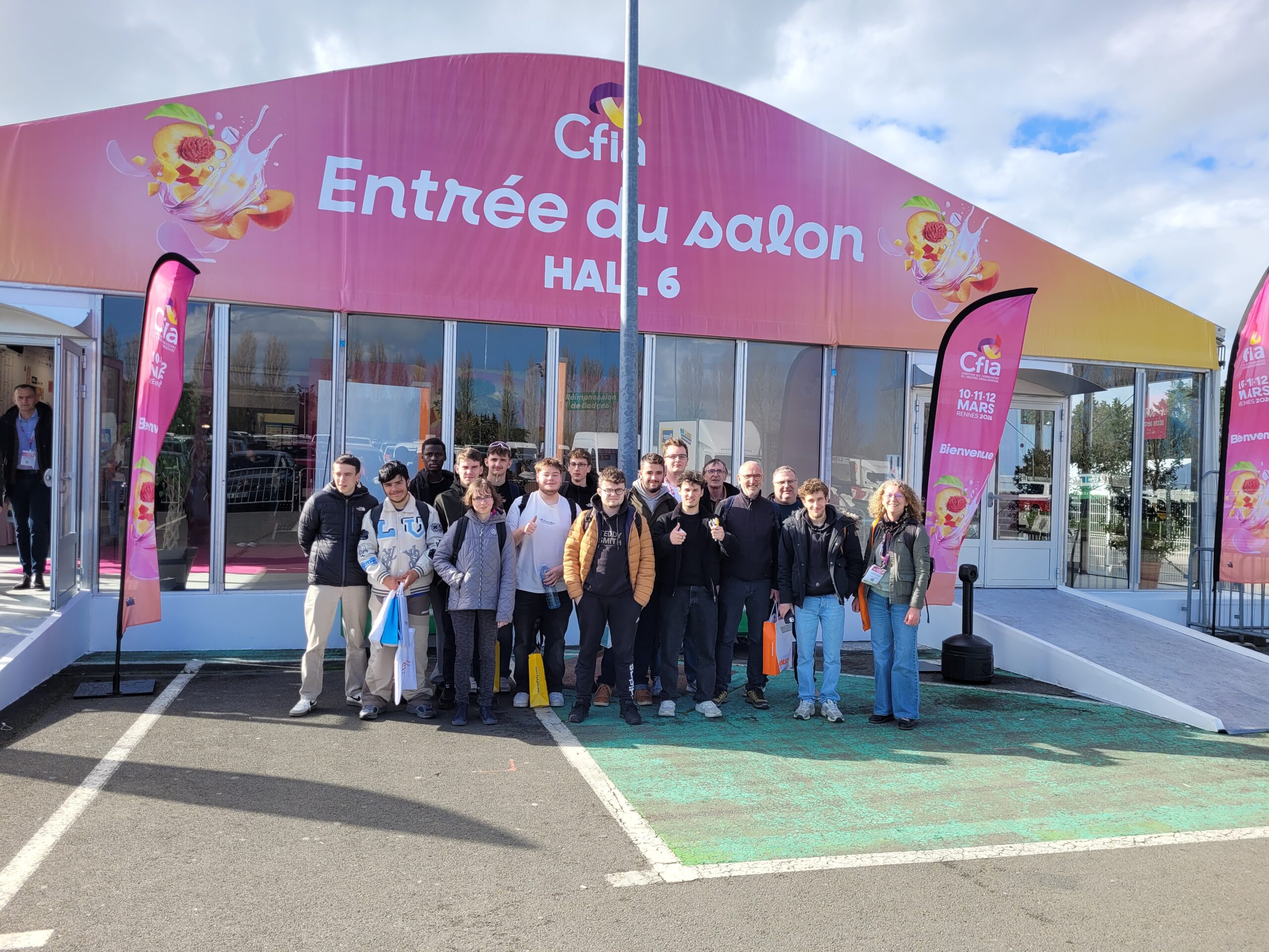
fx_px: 953
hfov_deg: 67.3
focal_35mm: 26
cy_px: 476
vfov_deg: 53.1
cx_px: 634
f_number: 1.8
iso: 40
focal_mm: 5.4
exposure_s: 1/1070
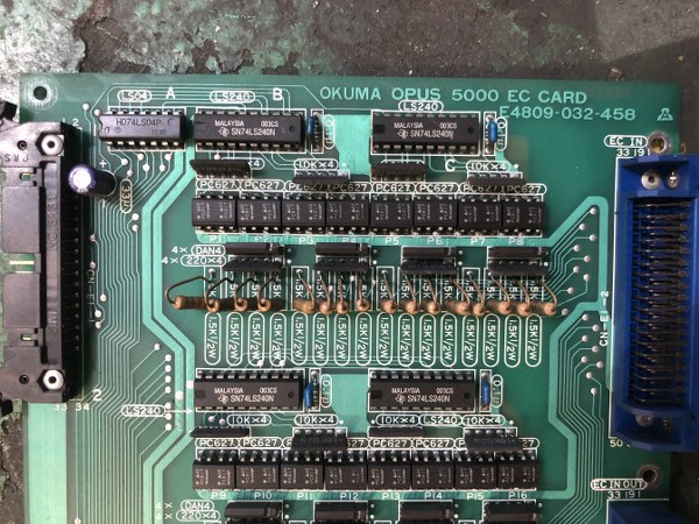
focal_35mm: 28
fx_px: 565
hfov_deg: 63.4
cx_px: 350
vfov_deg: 49.7
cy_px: 262
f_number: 1.8
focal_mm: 3.99
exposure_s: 1/9
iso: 100
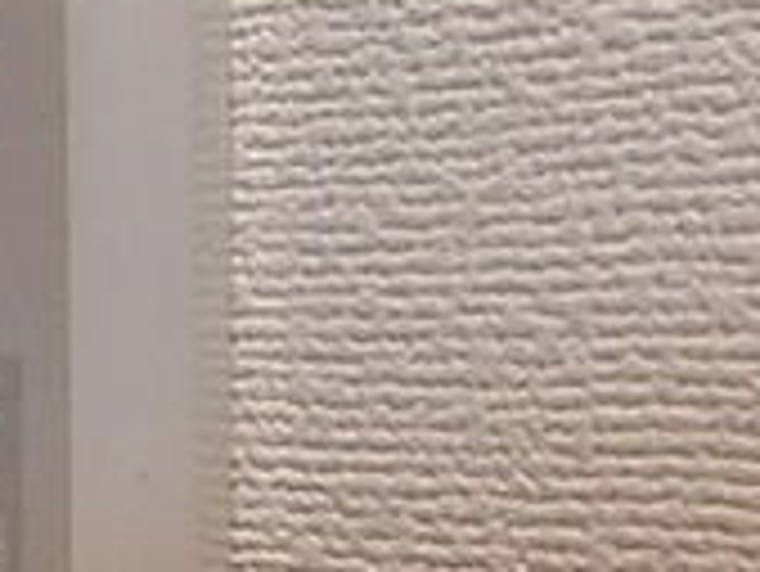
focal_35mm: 72
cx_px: -247
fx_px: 1582
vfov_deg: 20.5
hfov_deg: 23.6
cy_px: 329
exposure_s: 1/125
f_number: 2.7
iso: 400
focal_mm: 4.06
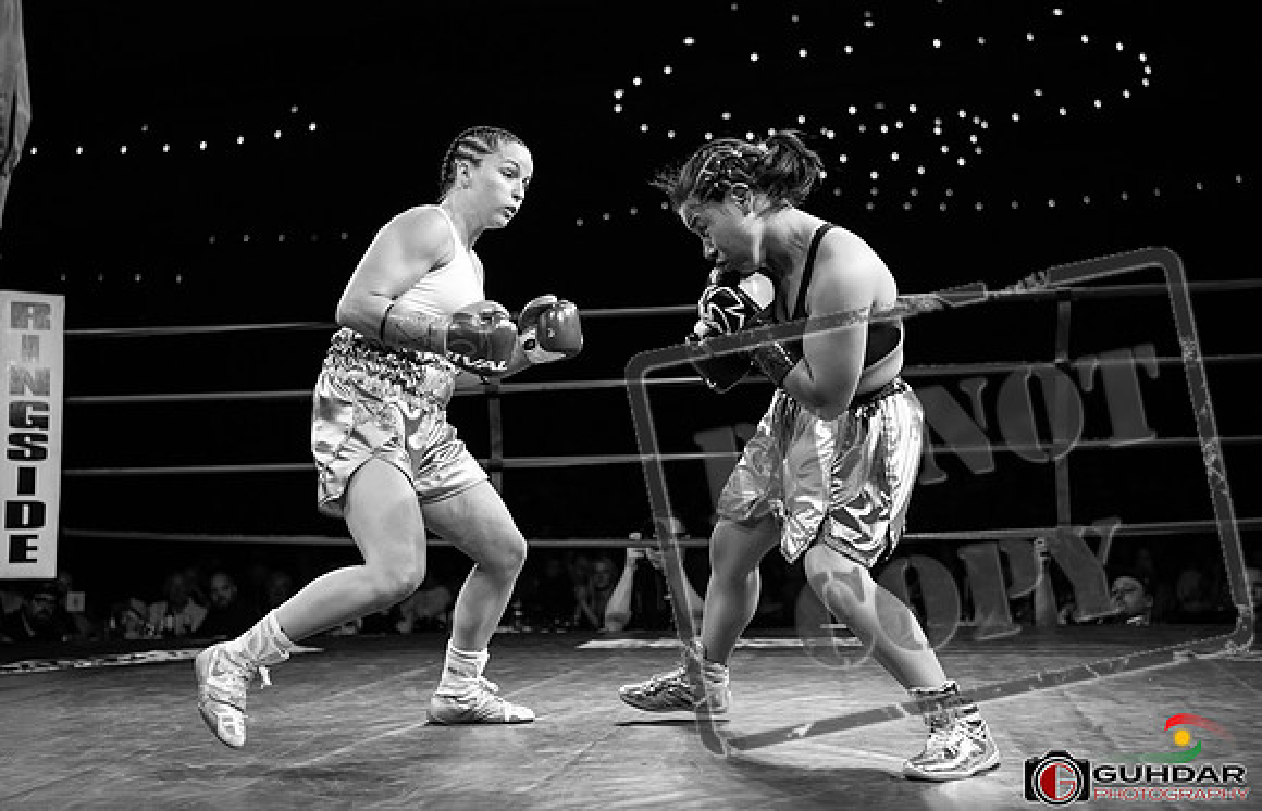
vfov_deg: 26.5
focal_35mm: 50
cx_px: 651
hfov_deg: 40.2
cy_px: 382
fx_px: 1722
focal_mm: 44
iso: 1600
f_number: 2.8
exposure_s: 1/1250
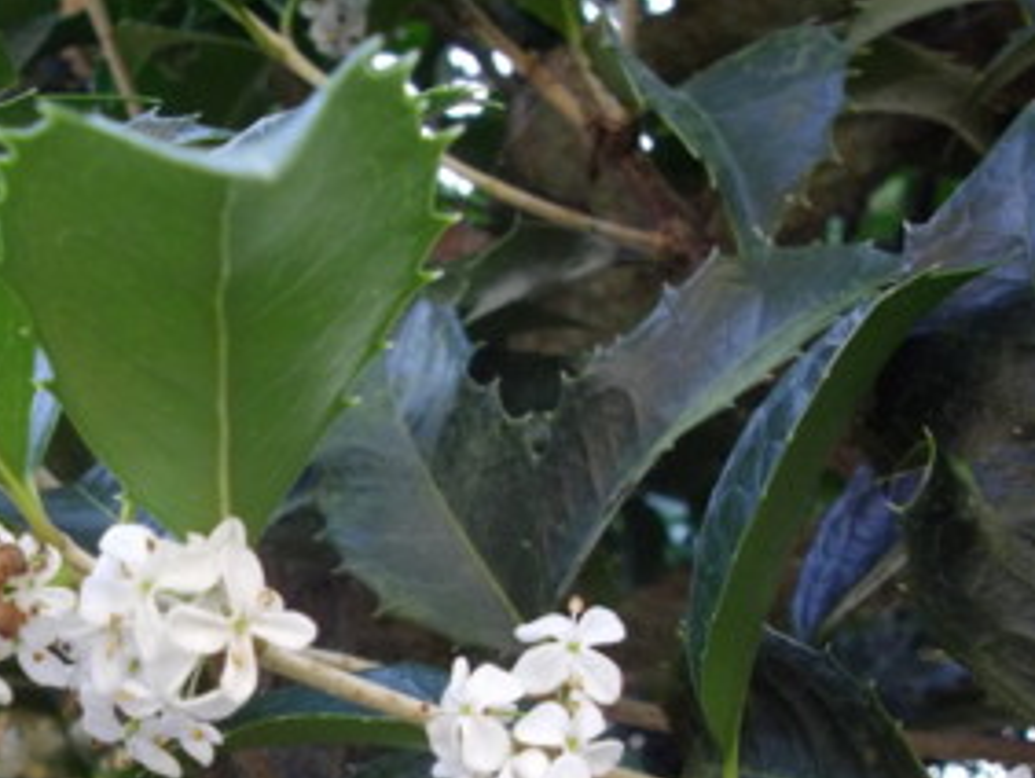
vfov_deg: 28.0
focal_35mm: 51
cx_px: 213
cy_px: 617
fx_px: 1526
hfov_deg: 36.3
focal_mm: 5.8
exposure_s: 1/50
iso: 393
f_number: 3.5
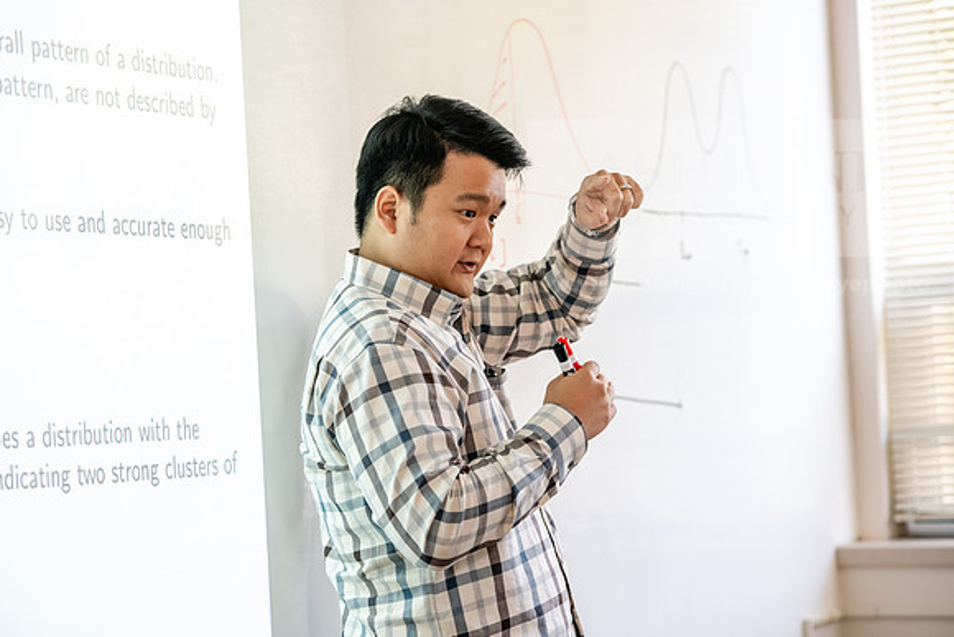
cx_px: 477
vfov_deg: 13.0
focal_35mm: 105
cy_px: 318
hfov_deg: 19.5
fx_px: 2783
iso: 2000
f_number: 3.5
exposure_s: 1/200
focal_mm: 105
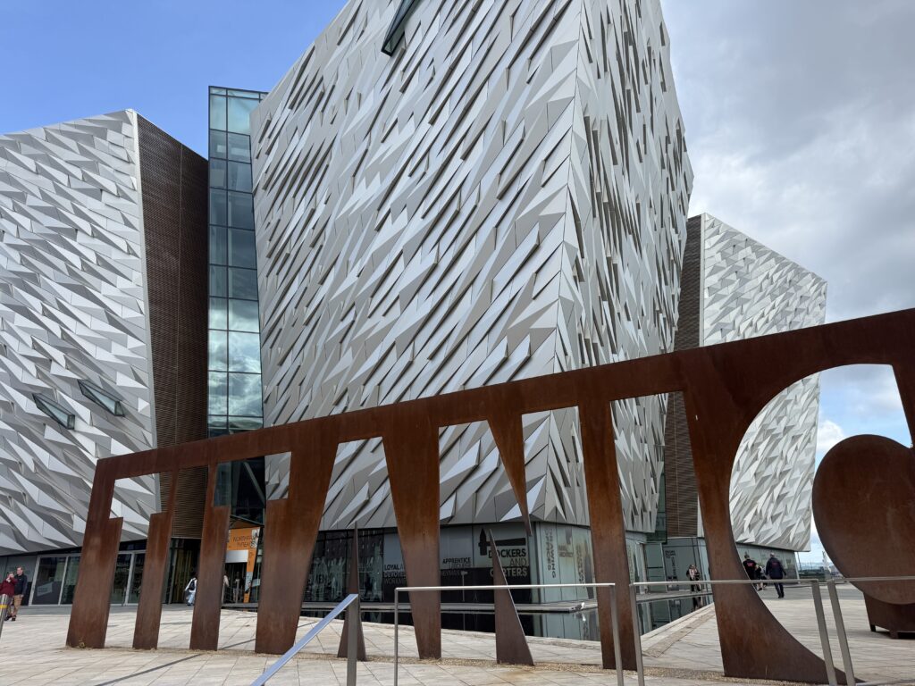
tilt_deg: +21.4
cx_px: 458
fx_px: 634
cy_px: 343
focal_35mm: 24
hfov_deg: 71.6
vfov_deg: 56.8
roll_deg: +1.3
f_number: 1.78
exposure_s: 1/2370
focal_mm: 6.76
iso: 80
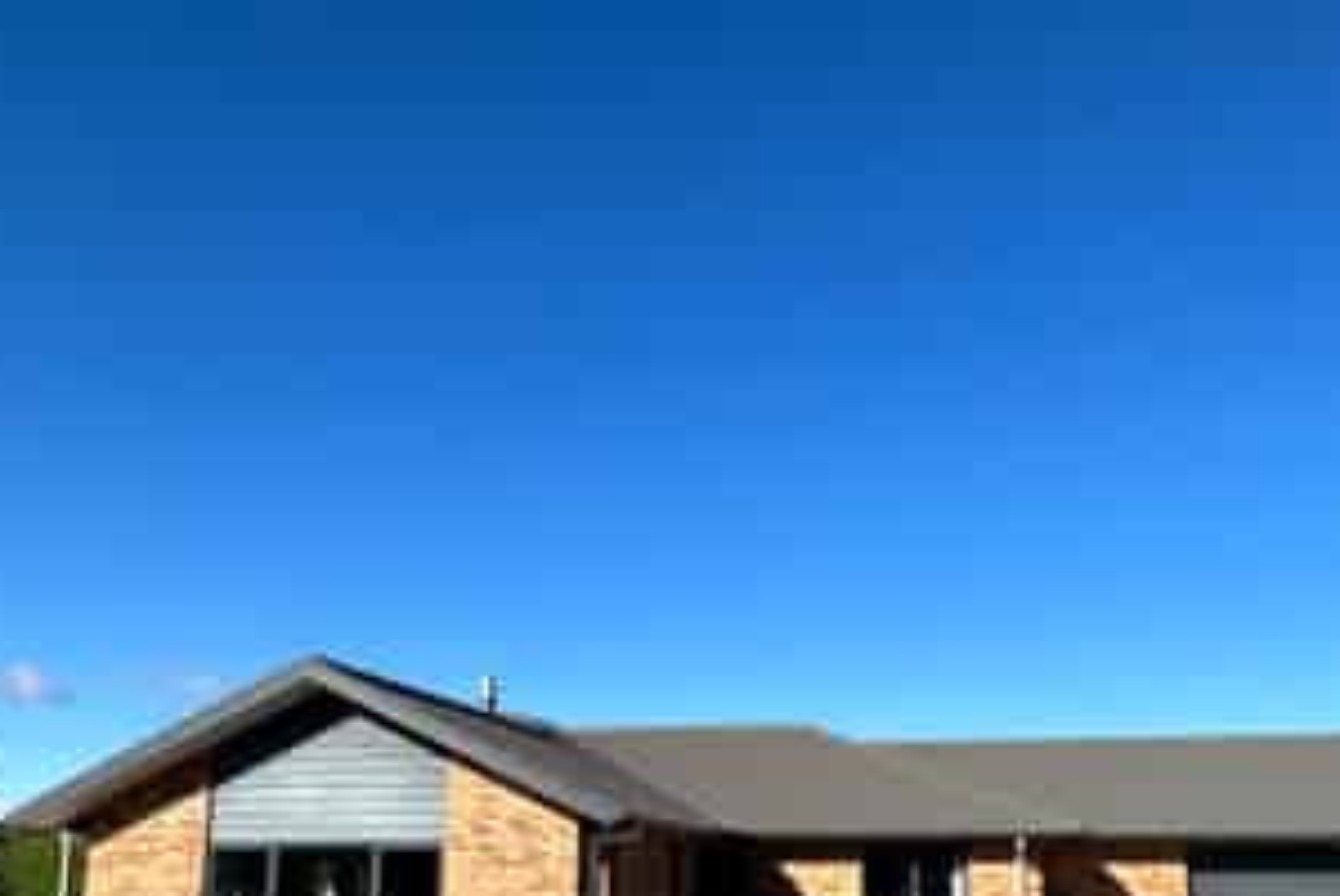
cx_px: 726
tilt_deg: +9.3
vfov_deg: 40.1
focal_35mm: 32
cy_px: 670
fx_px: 1192
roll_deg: -0.1
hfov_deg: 58.6
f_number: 2.2
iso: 40
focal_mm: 2.22
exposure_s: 1/2092
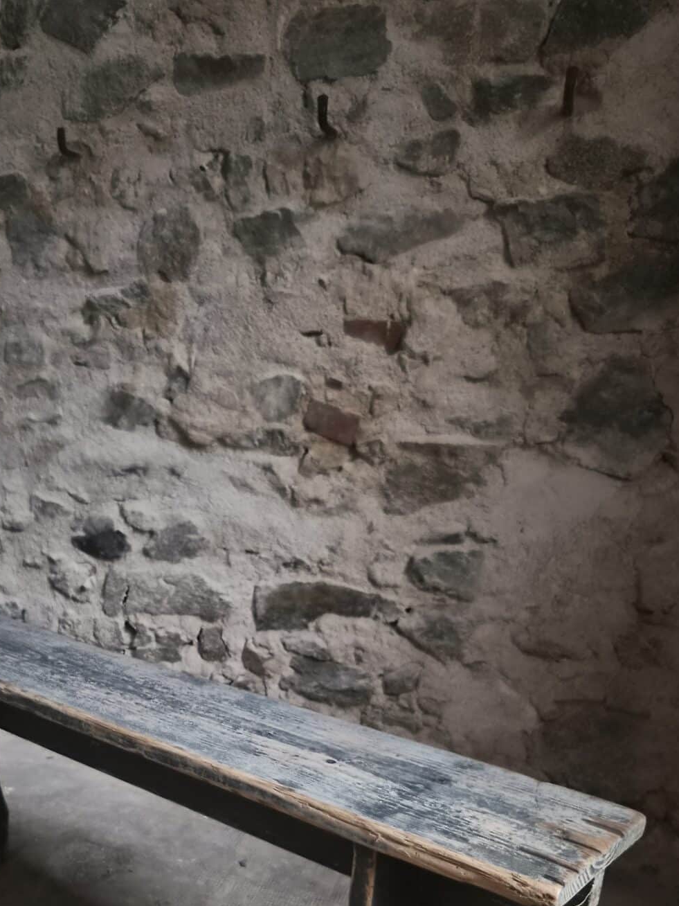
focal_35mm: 36
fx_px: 942
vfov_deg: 49.2
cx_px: 156
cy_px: 686
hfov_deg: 38.5
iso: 1600
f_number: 1.8
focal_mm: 5.4
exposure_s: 1/50
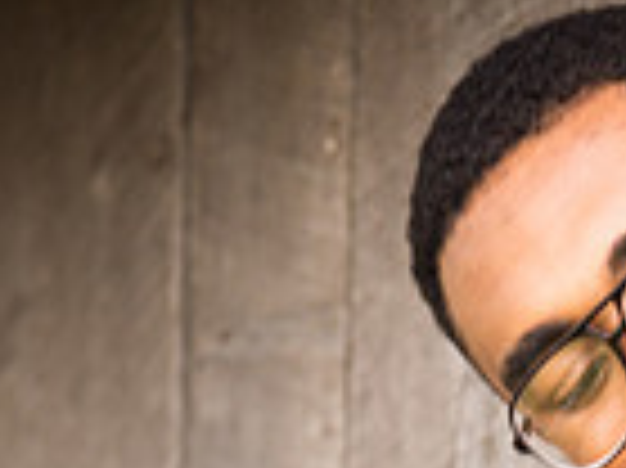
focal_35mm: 562
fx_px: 10155
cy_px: 776
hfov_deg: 3.5
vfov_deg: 2.6
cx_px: 743
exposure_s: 1/30
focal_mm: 140
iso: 200
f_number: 2.8
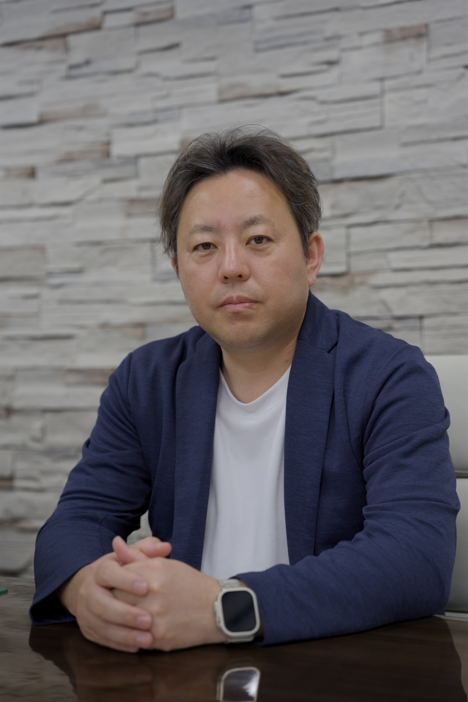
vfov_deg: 35.1
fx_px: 1111
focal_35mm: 57
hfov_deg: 23.8
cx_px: 234
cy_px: 351
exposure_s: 1/60
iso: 200
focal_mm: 57
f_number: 2.8
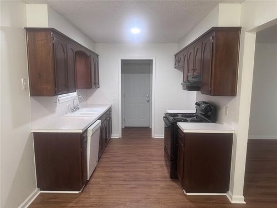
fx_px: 192
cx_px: 138
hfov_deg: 71.6
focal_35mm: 24
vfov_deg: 56.8
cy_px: 104
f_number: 1.78
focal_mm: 6.76
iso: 250
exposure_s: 1/60
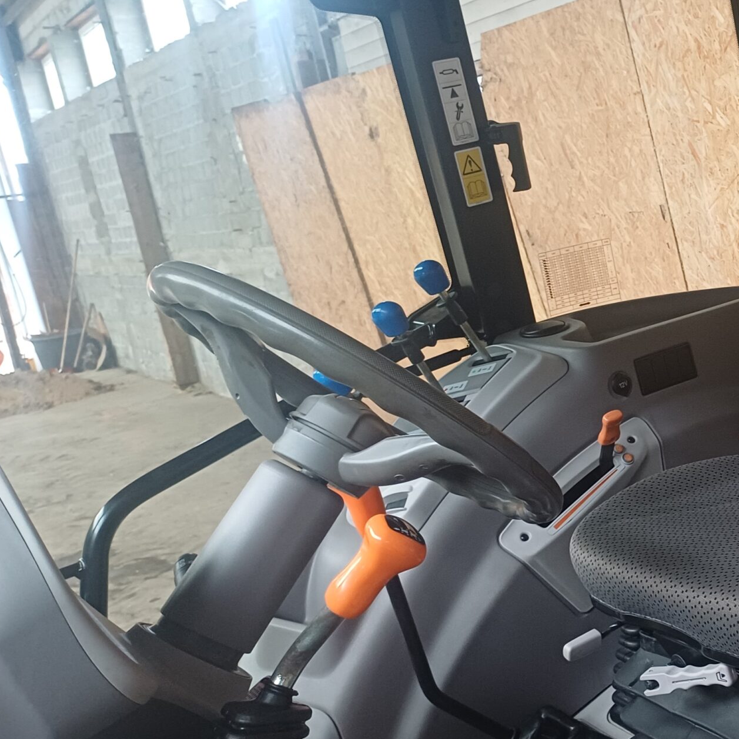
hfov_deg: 34.1
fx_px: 1087
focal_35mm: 45
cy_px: 384
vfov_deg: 37.5
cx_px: 748
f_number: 1.8
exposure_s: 1/33.3
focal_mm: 4.65
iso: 320
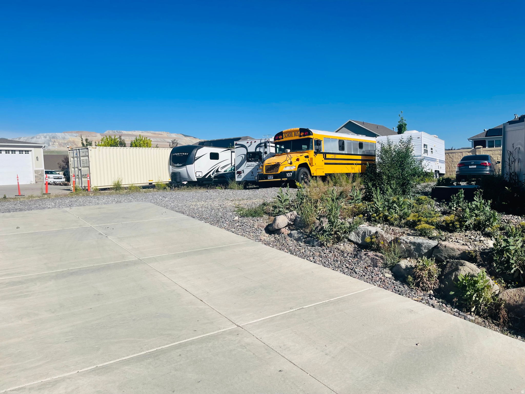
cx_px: 262
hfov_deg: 69.4
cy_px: 197
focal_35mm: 25
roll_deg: +2.9
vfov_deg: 54.9
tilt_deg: -3.5
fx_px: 379
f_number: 1.6
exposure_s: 1/6250
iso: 32
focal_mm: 5.1
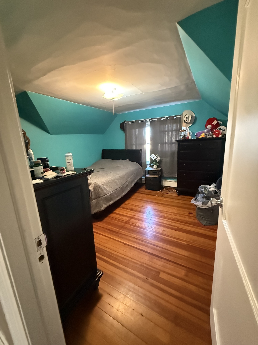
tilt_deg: -11.4
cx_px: 129
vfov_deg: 102.1
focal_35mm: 14
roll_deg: +2.9
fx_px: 139
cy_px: 172
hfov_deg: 85.7
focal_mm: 2.22
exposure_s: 1/60
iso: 1250
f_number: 2.2
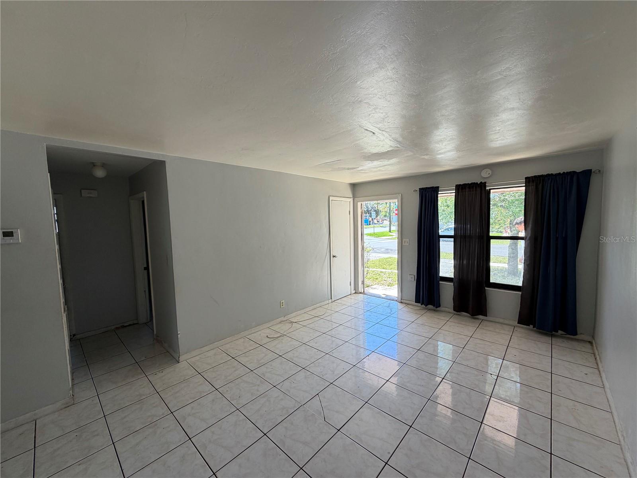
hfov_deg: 102.1
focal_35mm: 14
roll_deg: +0.9
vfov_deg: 85.7
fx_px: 258
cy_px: 239
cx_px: 318
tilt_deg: -3.4
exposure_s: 1/121
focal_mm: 2.22
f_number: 2.2
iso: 64
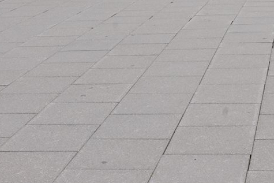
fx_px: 769
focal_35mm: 101
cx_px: 247
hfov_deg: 19.8
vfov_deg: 12.8
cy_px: -98
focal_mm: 24
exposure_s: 1/100
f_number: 18
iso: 100
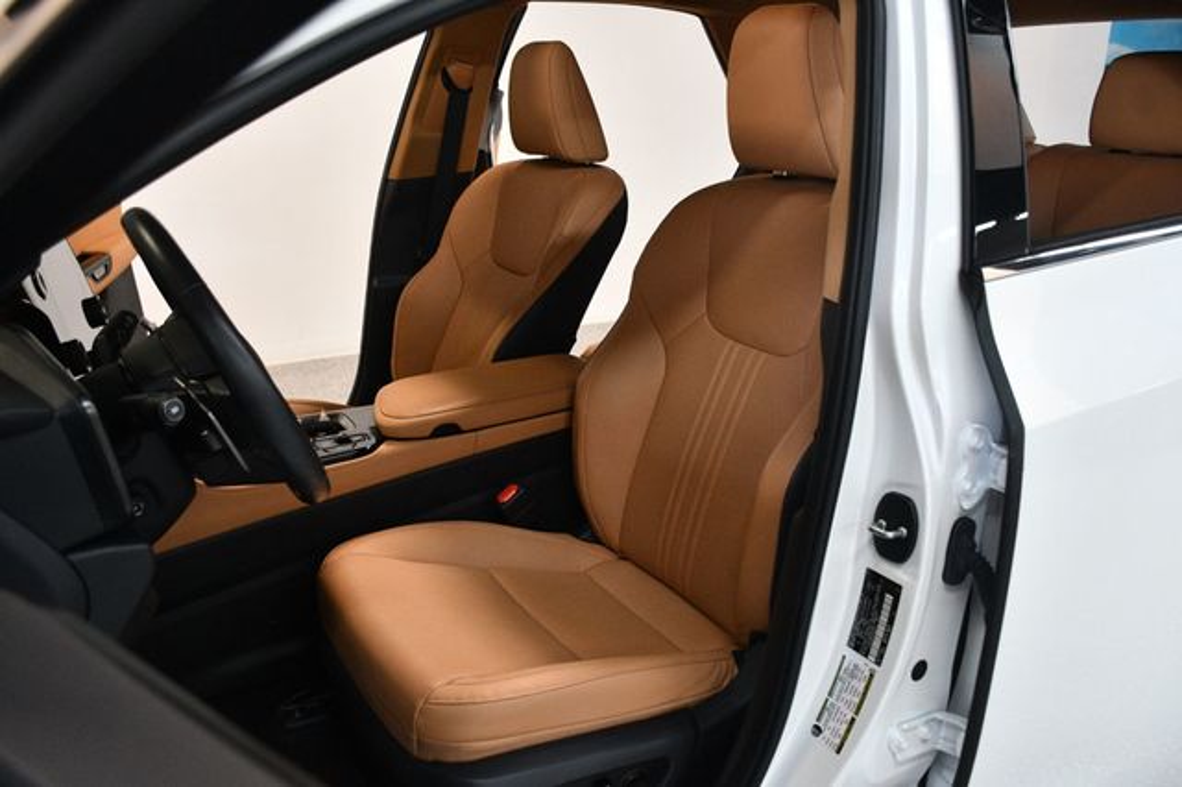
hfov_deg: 62.0
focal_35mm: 30
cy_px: 394
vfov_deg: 43.6
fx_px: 984
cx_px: 591
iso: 1800
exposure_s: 1/125
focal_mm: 20
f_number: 3.5
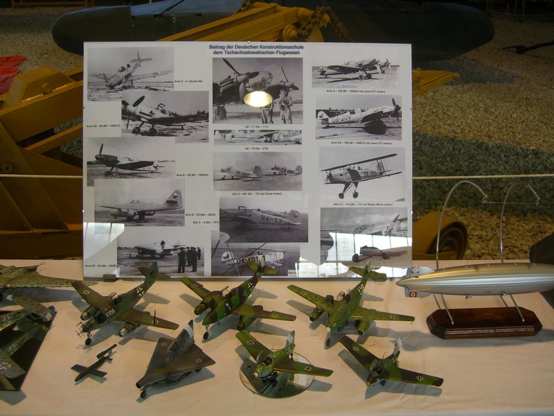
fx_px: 608
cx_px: 277
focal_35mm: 38
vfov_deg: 37.7
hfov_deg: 49.0
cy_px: 208
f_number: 2.8
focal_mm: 7.9
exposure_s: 1/100
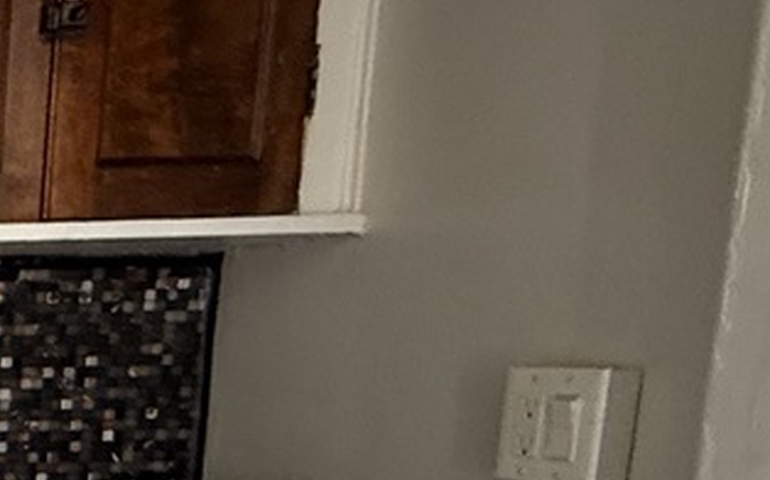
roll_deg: +1.8
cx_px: -625
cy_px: 600
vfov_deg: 18.0
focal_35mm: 68
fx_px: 1426
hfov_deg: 20.7
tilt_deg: -10.9
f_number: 2.2
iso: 250
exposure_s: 1/99
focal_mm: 2.22
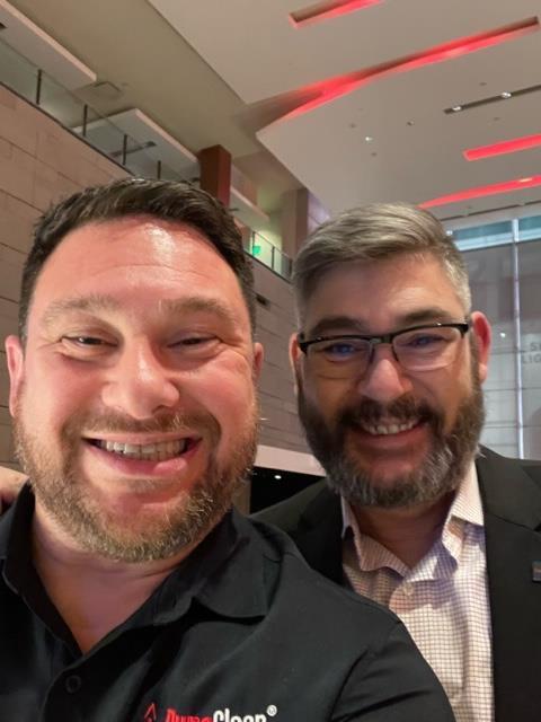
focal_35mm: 30
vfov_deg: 60.0
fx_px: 625
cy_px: 361
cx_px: 270
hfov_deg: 46.8
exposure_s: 1/15
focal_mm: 2.71
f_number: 2.2
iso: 640
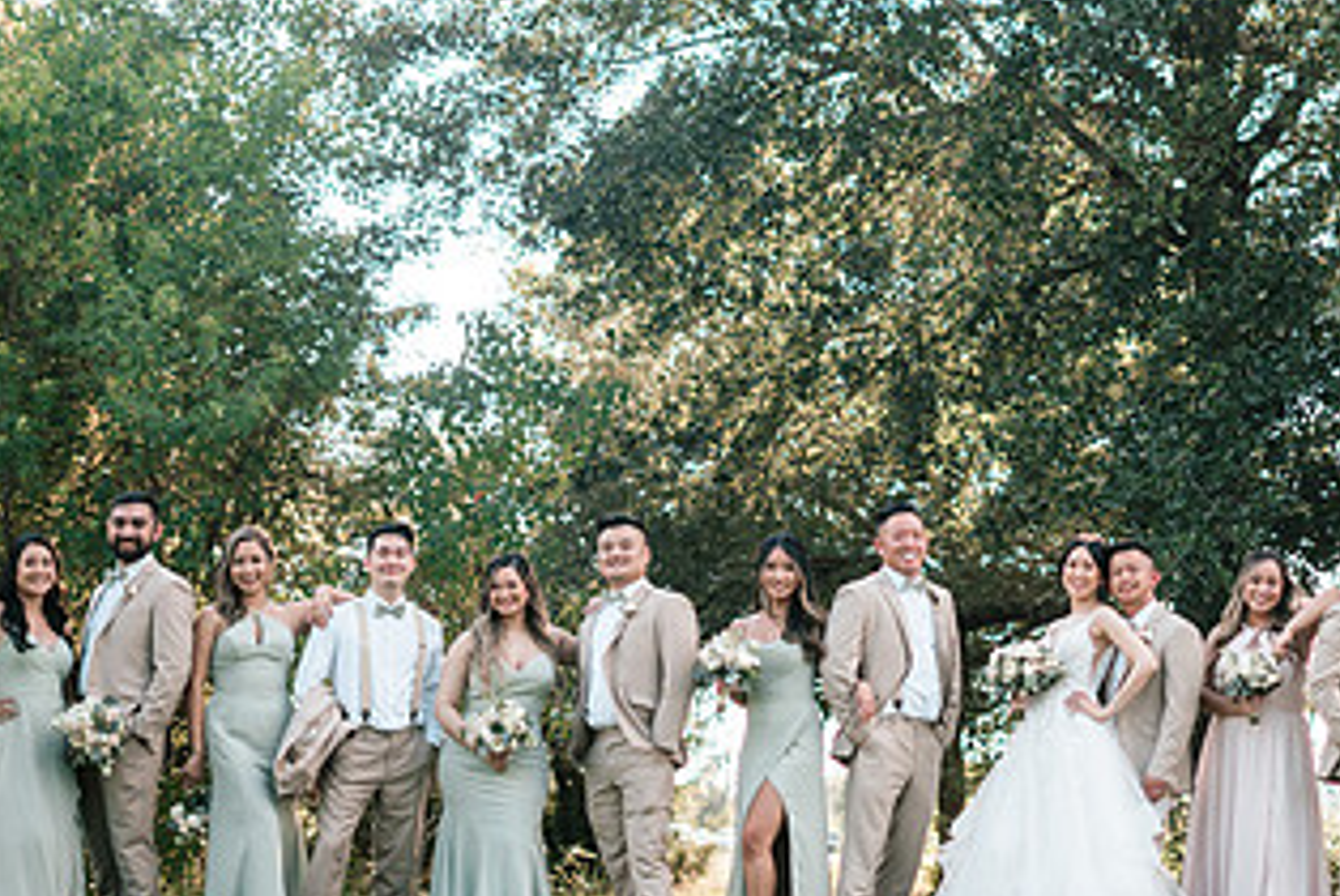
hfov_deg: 21.2
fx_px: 3539
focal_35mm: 95
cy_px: 241
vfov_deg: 14.4
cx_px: 1051
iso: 250
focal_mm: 50
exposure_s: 1/2000
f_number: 1.8
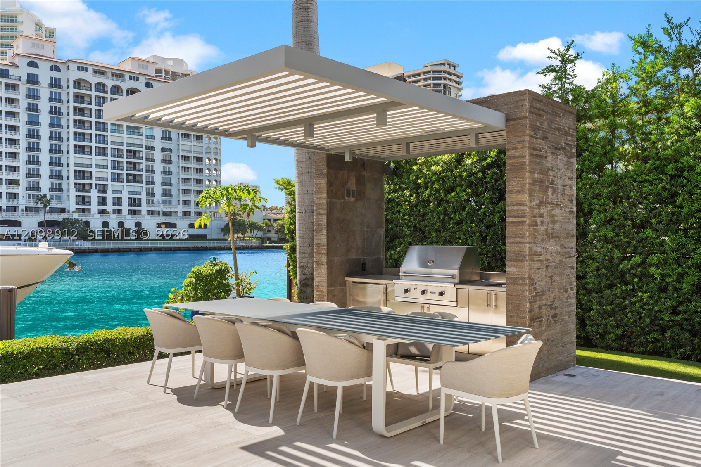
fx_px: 584
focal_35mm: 30
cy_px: 234
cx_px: 350
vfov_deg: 43.6
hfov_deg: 61.9
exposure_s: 1/15
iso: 50
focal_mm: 30
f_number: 9
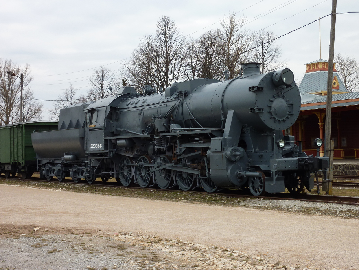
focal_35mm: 59
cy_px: 135
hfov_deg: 32.7
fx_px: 612
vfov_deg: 24.8
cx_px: 180
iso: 80
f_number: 3.9
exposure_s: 1/320
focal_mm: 9.7
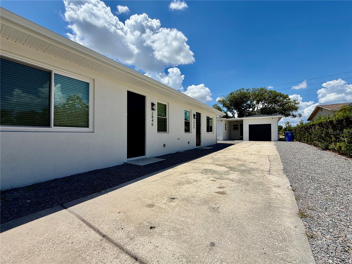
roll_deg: +0.2
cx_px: 176
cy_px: 132
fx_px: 142
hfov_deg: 102.1
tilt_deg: +0.3
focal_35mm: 14
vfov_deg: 85.7
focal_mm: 2.22
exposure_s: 1/1497
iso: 20
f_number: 2.2
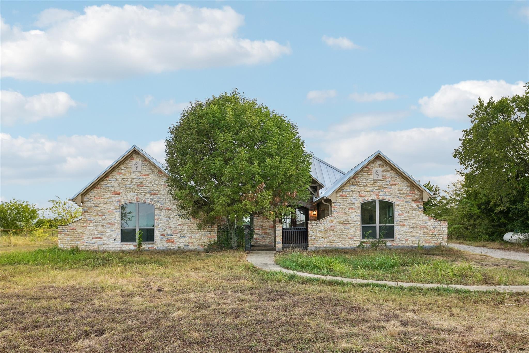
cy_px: 176
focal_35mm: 24
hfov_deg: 73.7
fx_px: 353
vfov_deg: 53.1
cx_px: 264
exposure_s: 1/250
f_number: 8
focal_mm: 24
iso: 400
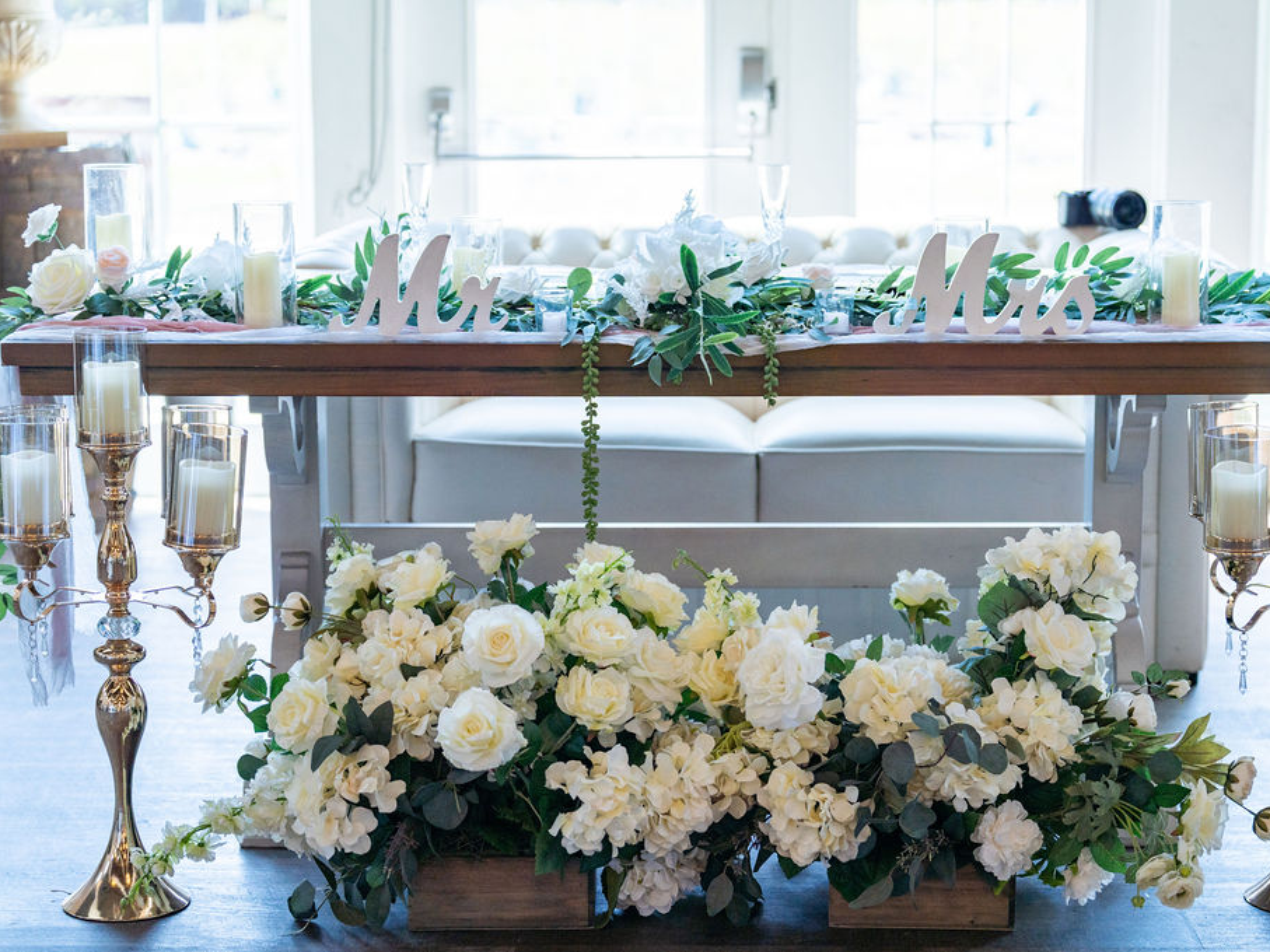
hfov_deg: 25.0
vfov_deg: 18.9
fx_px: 2861
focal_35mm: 78
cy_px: 477
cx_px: 703
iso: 400
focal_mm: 70
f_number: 2.8
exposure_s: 1/500
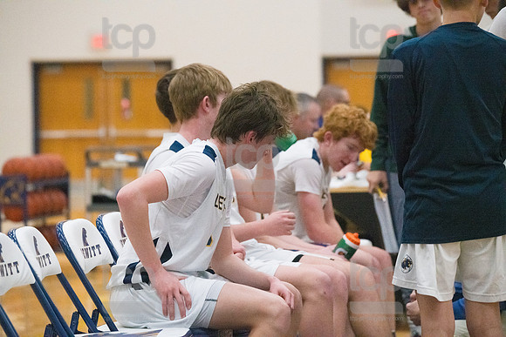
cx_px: 253
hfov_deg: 12.8
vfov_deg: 8.6
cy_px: 168
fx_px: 2249
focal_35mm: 160
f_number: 4.5
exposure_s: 1/1600
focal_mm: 160
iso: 10000
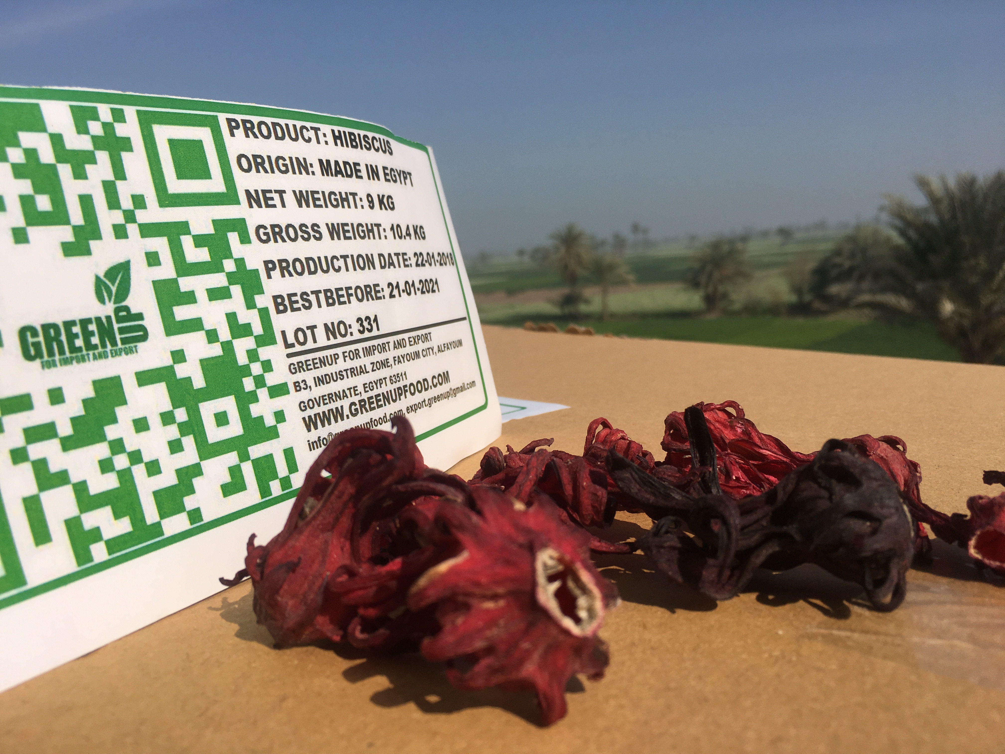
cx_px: 502
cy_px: 377
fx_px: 842
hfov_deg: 61.7
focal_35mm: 29
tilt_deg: -7.3
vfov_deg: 48.2
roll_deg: +3.3
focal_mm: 4.15
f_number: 2.2
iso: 25
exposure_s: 1/3663
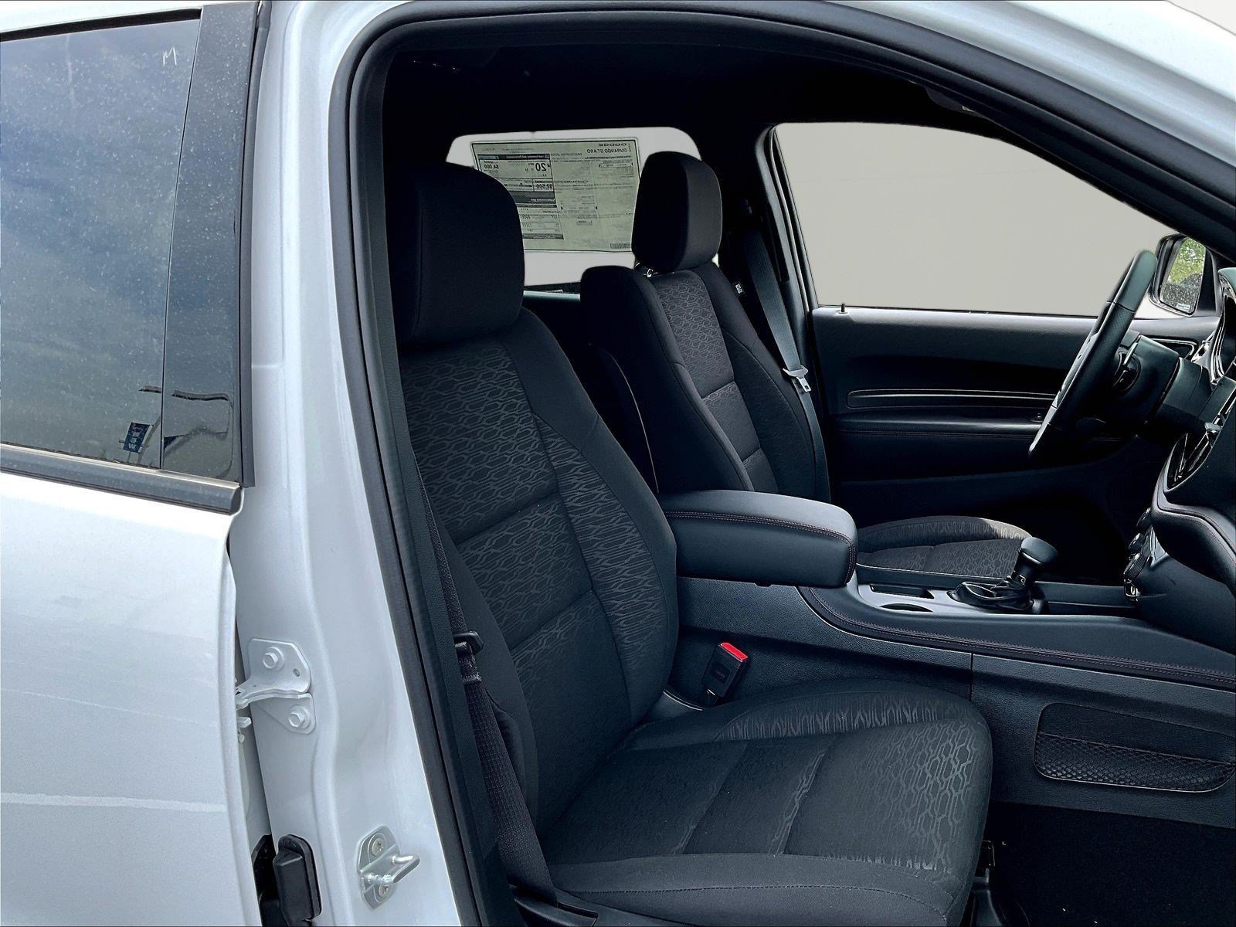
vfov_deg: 48.2
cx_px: 618
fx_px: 1035
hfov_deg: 61.7
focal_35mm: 29
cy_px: 464
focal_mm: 3
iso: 25
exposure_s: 1/465
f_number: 1.8
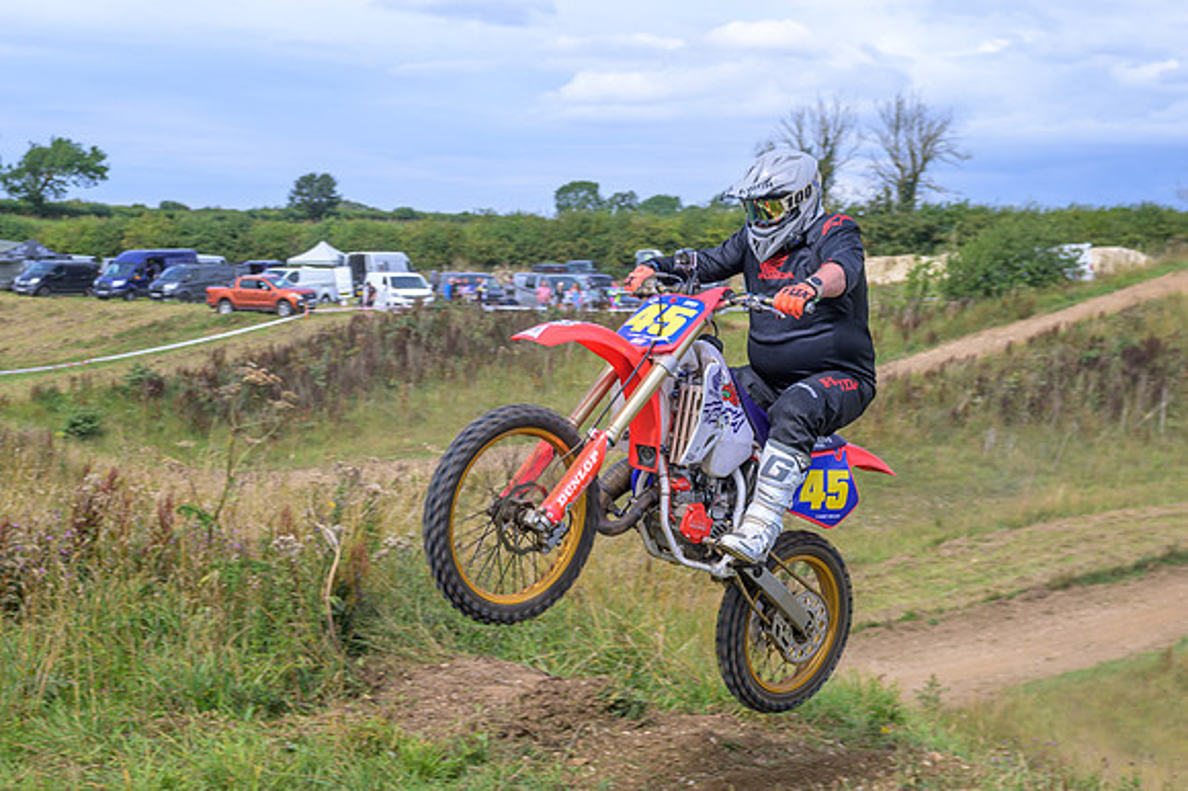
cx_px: 422
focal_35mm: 57
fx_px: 1872
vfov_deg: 23.8
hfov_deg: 35.0
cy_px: 501
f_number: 4
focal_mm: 29
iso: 50
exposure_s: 1/320
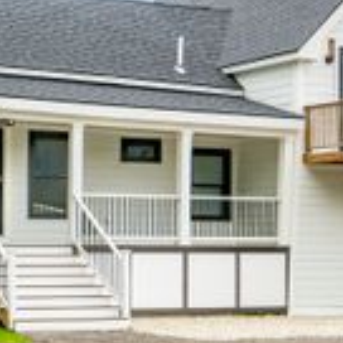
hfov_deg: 14.7
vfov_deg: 15.0
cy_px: 247
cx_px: -18
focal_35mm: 116
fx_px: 1300
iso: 50
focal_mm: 31
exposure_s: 1/60
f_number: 9
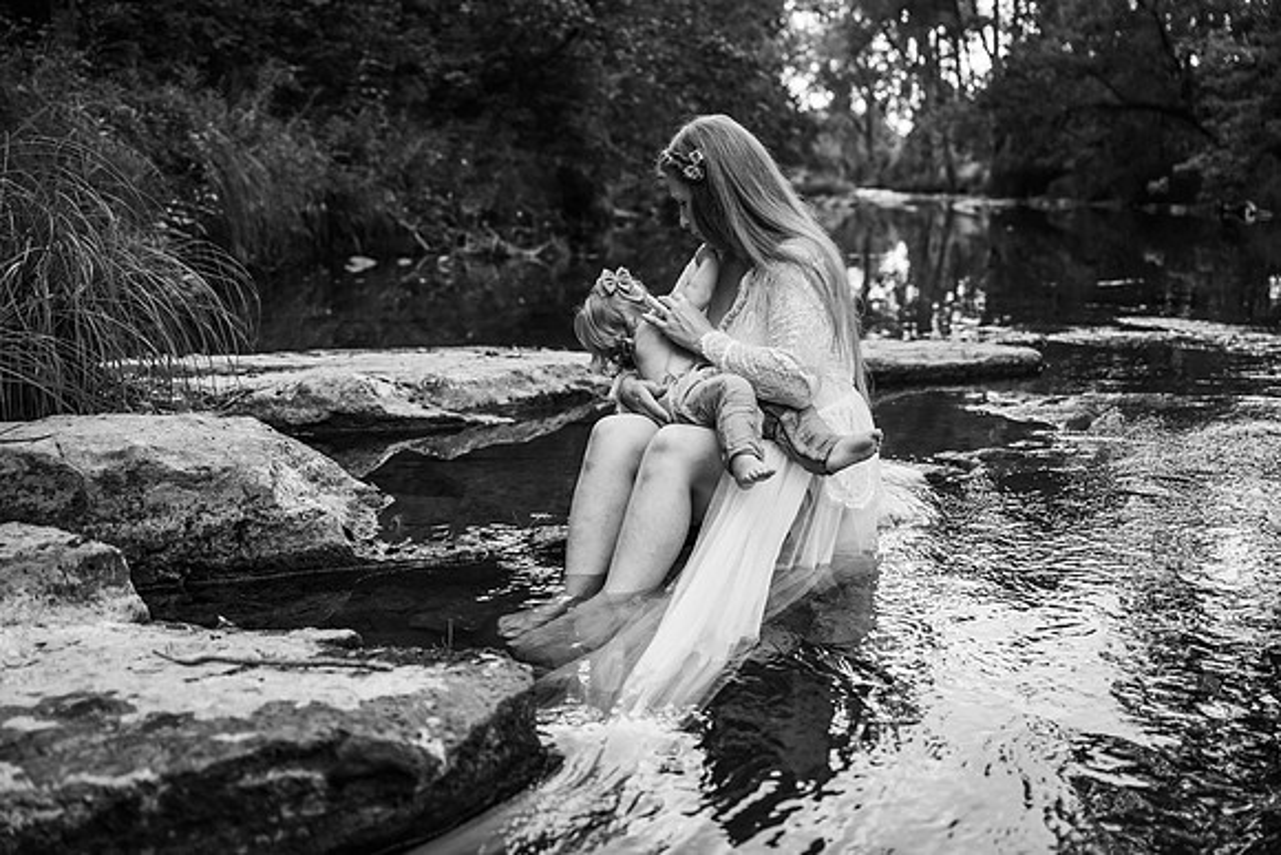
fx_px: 1317
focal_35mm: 37
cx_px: 640
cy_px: 428
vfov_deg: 36.0
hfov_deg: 51.9
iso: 500
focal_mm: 37
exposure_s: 1/1600
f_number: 2.8
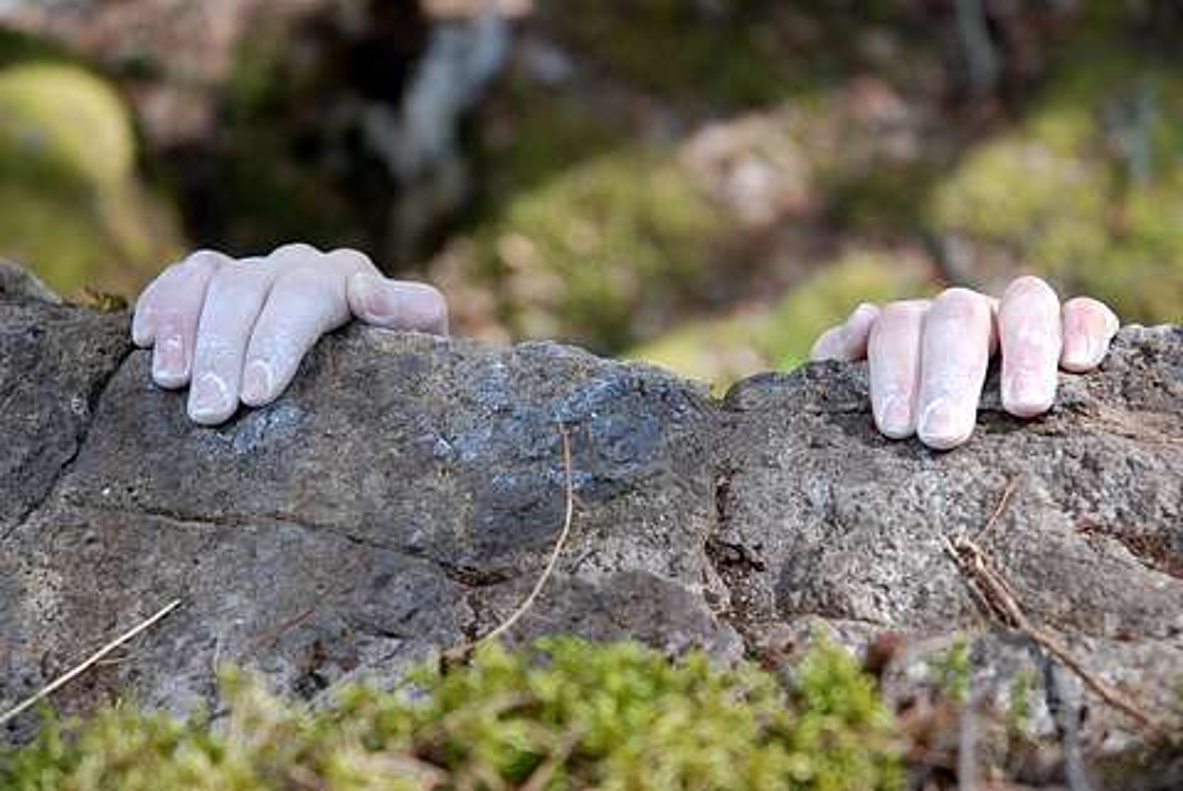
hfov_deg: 19.4
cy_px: 396
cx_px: 592
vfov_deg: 13.1
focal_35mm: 105
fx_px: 3453
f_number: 4.5
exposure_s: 1/250
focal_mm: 70
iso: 400
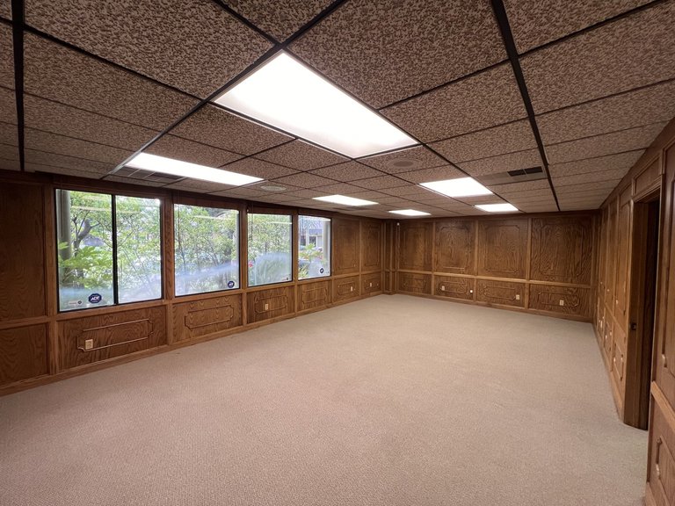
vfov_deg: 89.9
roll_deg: -0.5
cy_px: 253
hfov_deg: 106.2
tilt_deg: -2.8
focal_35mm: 13
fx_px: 253
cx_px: 338
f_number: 1.8
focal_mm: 1.57
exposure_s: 1/120
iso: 250
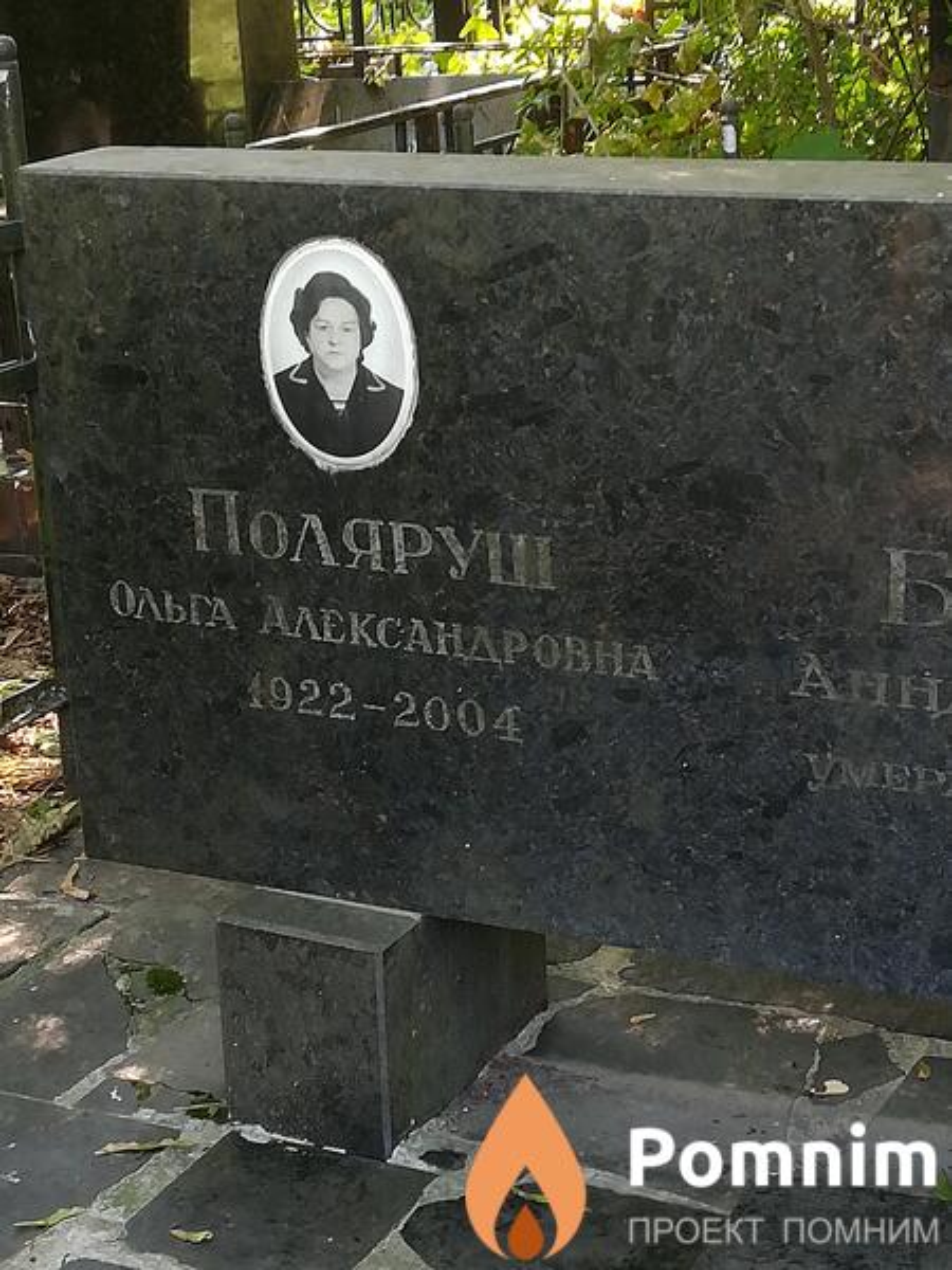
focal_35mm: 68
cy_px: 635
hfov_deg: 21.6
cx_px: 476
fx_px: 2493
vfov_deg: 28.6
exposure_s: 1/30
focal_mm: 3.83
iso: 160
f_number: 2.2
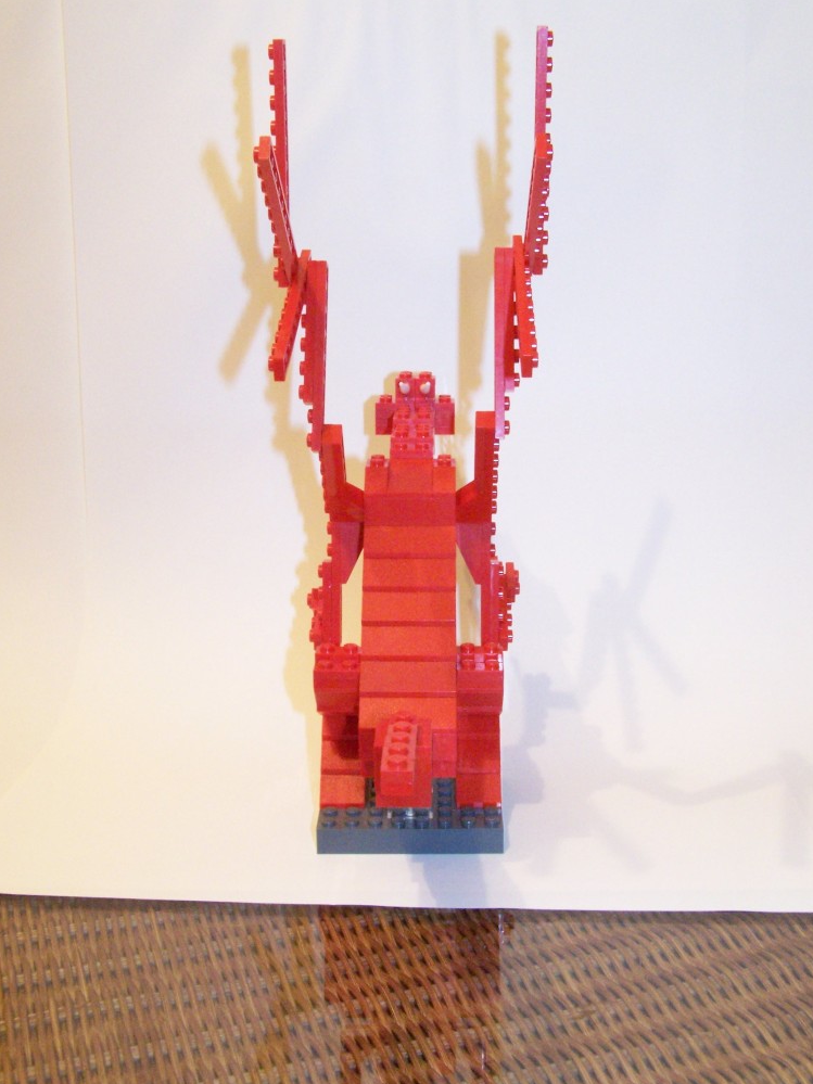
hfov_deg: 35.1
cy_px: 549
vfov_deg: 45.8
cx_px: 416
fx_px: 1284
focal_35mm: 41
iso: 400
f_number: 6.3
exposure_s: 1/4
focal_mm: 6.7
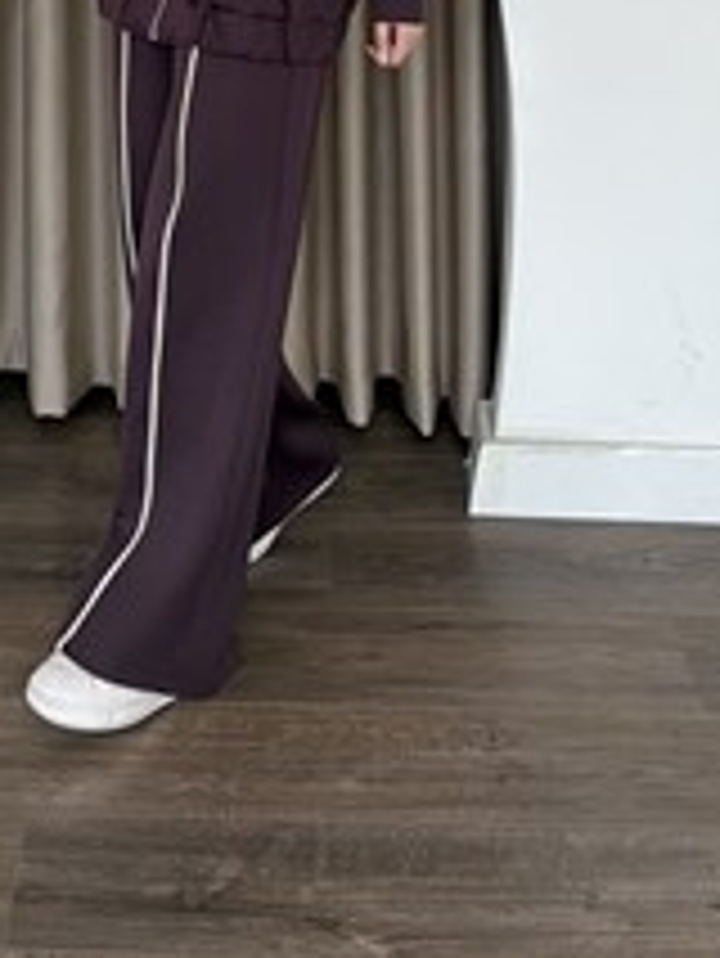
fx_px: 1662
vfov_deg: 28.0
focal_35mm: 60
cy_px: -200
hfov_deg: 24.3
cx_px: 212
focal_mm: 6.76
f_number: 1.78
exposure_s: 1/2611
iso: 320
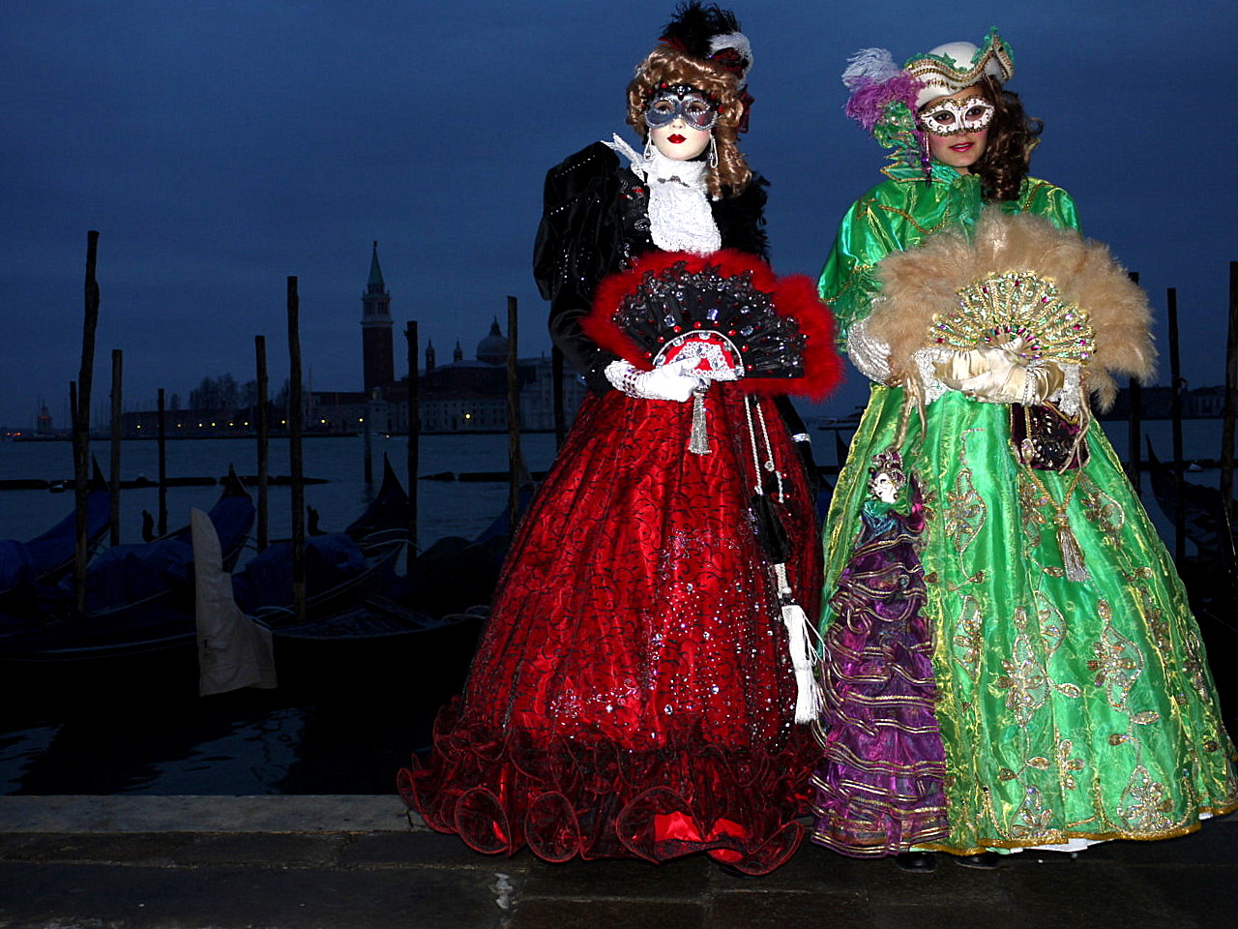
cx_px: 619
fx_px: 1287
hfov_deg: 51.4
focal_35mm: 36
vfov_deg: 39.7
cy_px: 464
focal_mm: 18
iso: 100
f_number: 3.9
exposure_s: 1/30
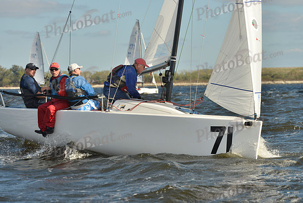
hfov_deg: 12.8
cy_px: 103
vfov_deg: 8.6
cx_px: 164
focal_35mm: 160
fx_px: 1348
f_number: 7.1
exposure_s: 1/1250
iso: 200
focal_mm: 135
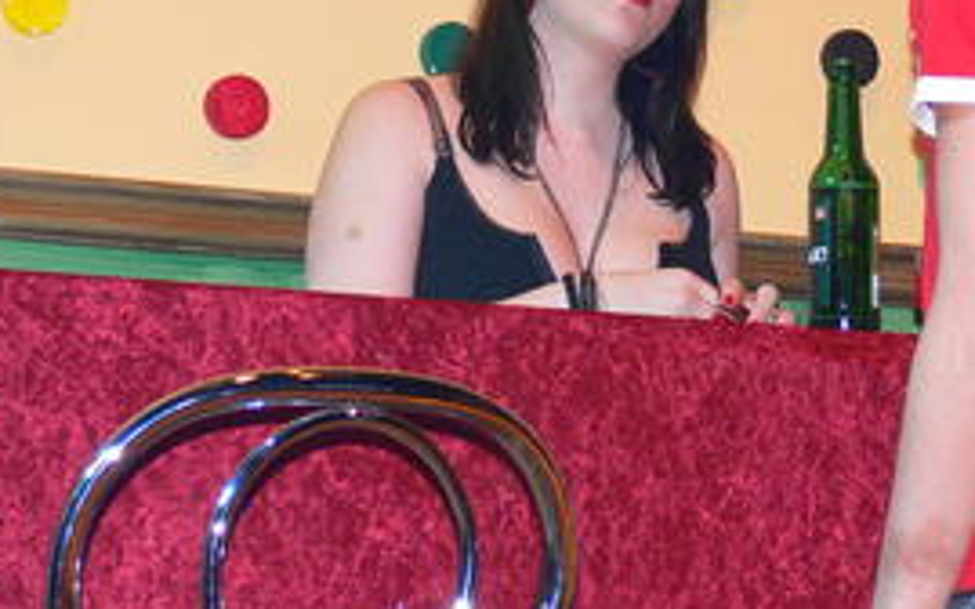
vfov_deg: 7.6
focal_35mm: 171
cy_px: 18
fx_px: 4543
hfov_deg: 12.2
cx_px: 801
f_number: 3.2
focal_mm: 19.4
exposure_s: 1/30
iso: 200
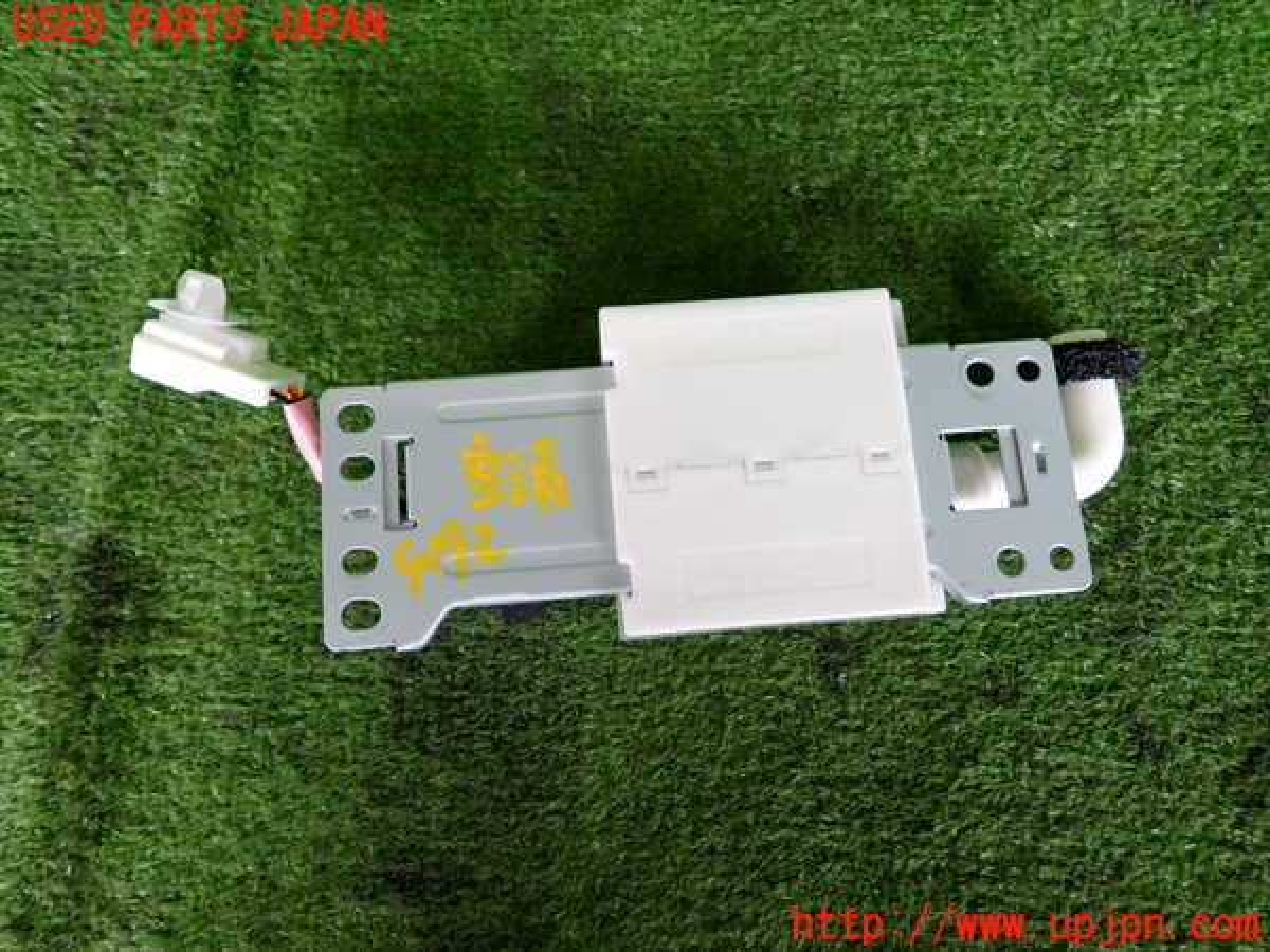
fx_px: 917
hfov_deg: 69.4
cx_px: 635
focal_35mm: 25
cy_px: 476
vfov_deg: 54.9
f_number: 2
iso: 200
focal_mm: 4.5
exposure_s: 1/100
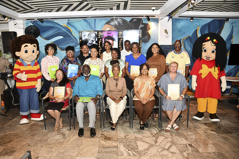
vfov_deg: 46.4
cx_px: 120
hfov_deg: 65.5
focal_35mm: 28
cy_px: 80
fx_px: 186
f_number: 3.5
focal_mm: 28
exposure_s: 1/100
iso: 800
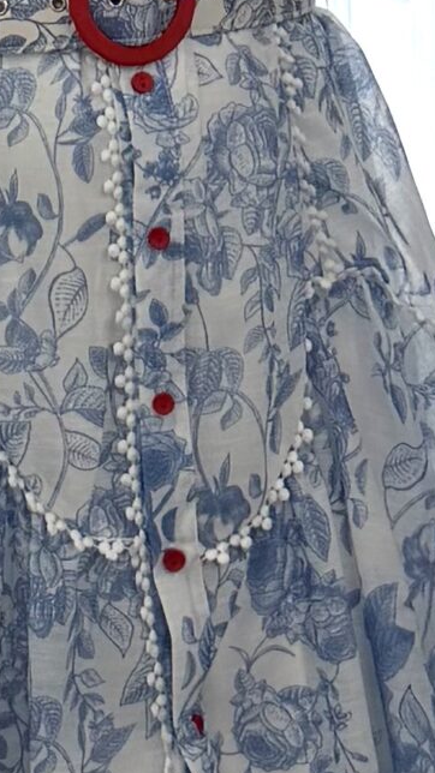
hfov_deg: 11.4
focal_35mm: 104
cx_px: -70
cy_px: 837
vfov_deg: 19.7
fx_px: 2134
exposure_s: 1/397
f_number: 1.78
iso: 80
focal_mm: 6.76
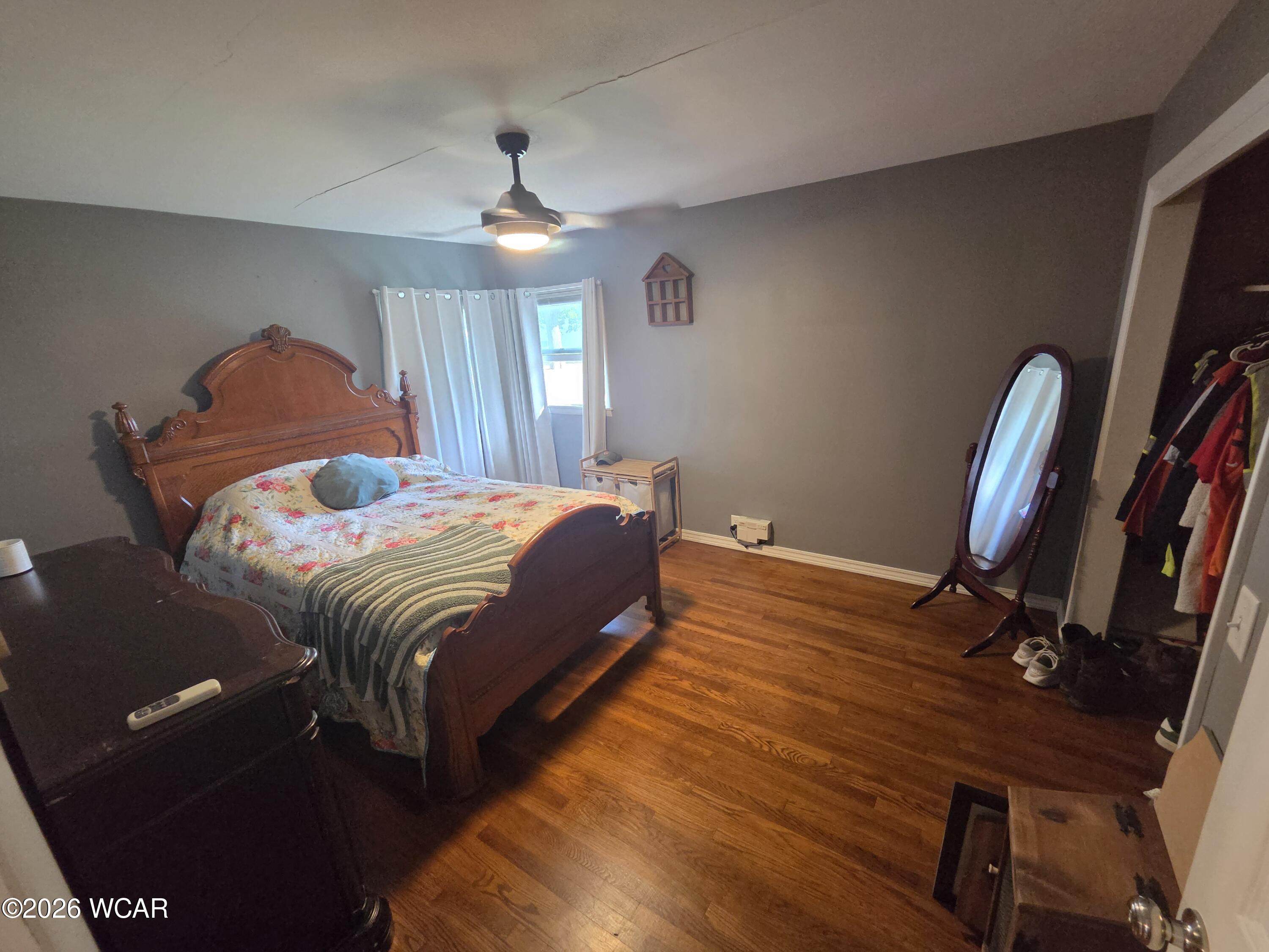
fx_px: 477
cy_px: 476
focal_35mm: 13
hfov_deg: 106.2
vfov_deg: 89.9
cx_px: 634
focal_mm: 2.2
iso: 800
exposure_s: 1/60
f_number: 2.2
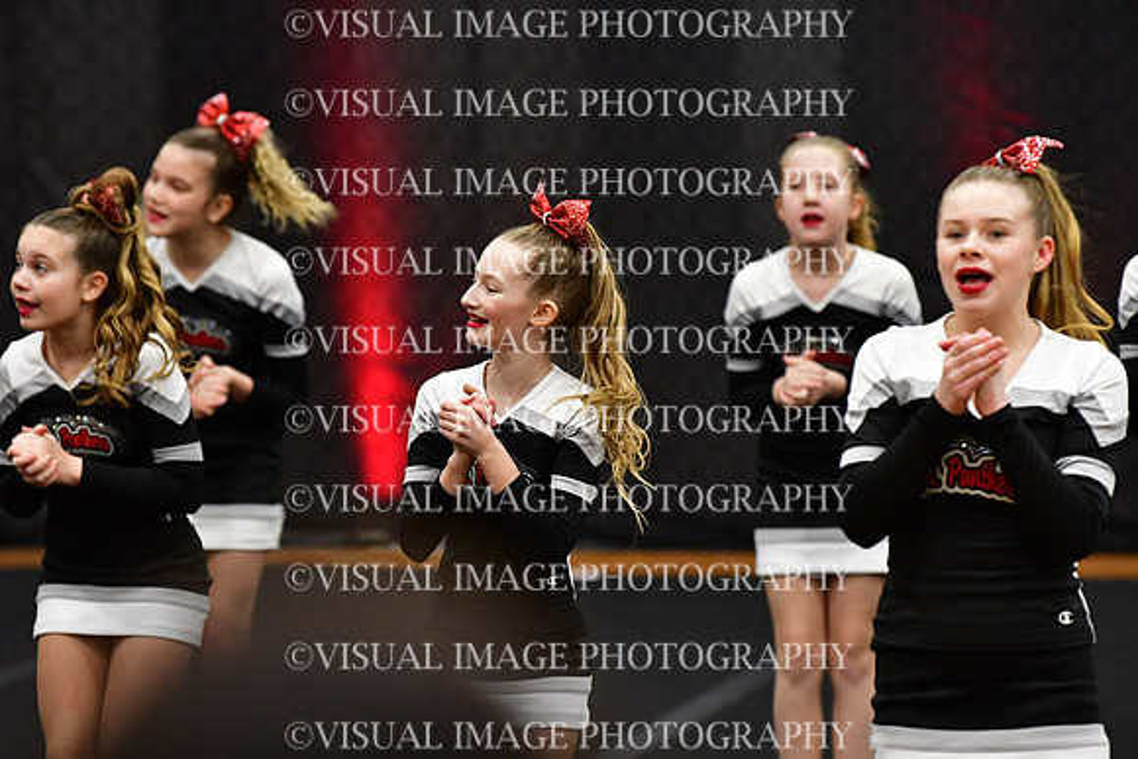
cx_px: 569
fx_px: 9485
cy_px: 380
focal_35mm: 300
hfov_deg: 6.9
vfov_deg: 4.6
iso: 4000
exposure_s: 1/500
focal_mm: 200
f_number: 3.5
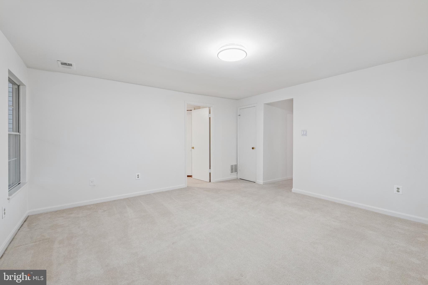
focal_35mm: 16
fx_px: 190
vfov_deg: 73.7
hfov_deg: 96.7
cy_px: 142
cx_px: 214
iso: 100
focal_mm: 16
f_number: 8
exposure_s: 1
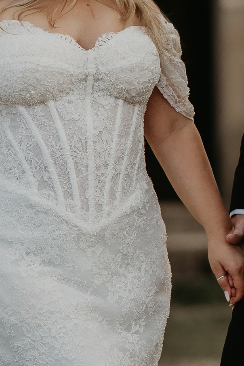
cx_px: 250
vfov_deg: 5.7
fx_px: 3663
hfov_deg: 3.8
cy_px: -13
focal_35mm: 360
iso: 320
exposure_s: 1/3200
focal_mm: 85
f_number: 1.4
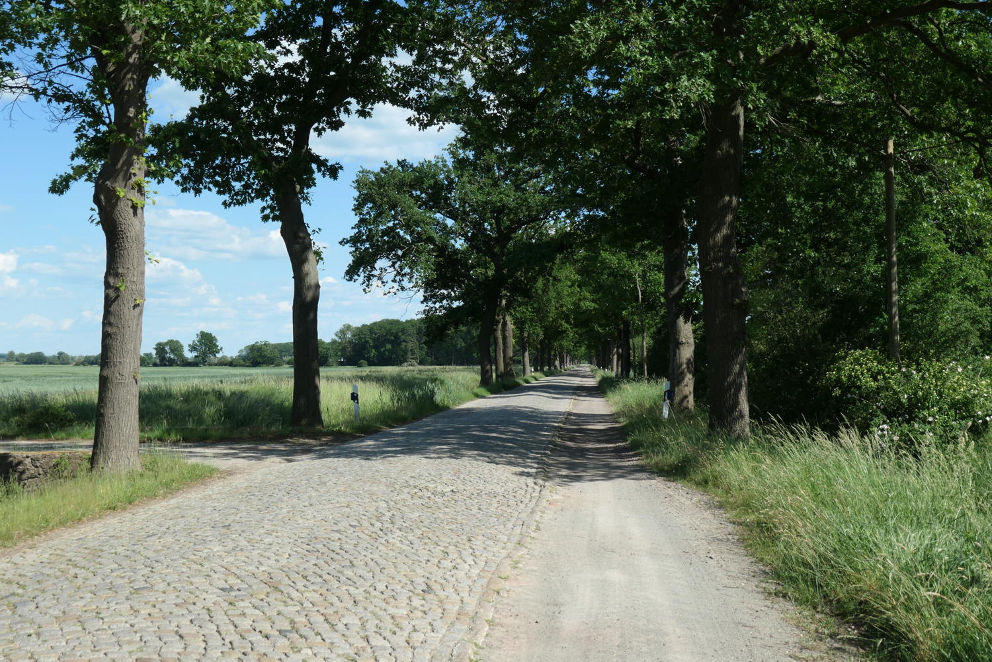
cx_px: 496
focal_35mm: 42
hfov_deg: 46.4
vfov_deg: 31.9
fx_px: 1157
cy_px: 331
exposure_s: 1/1000
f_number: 5
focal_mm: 15.4
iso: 200
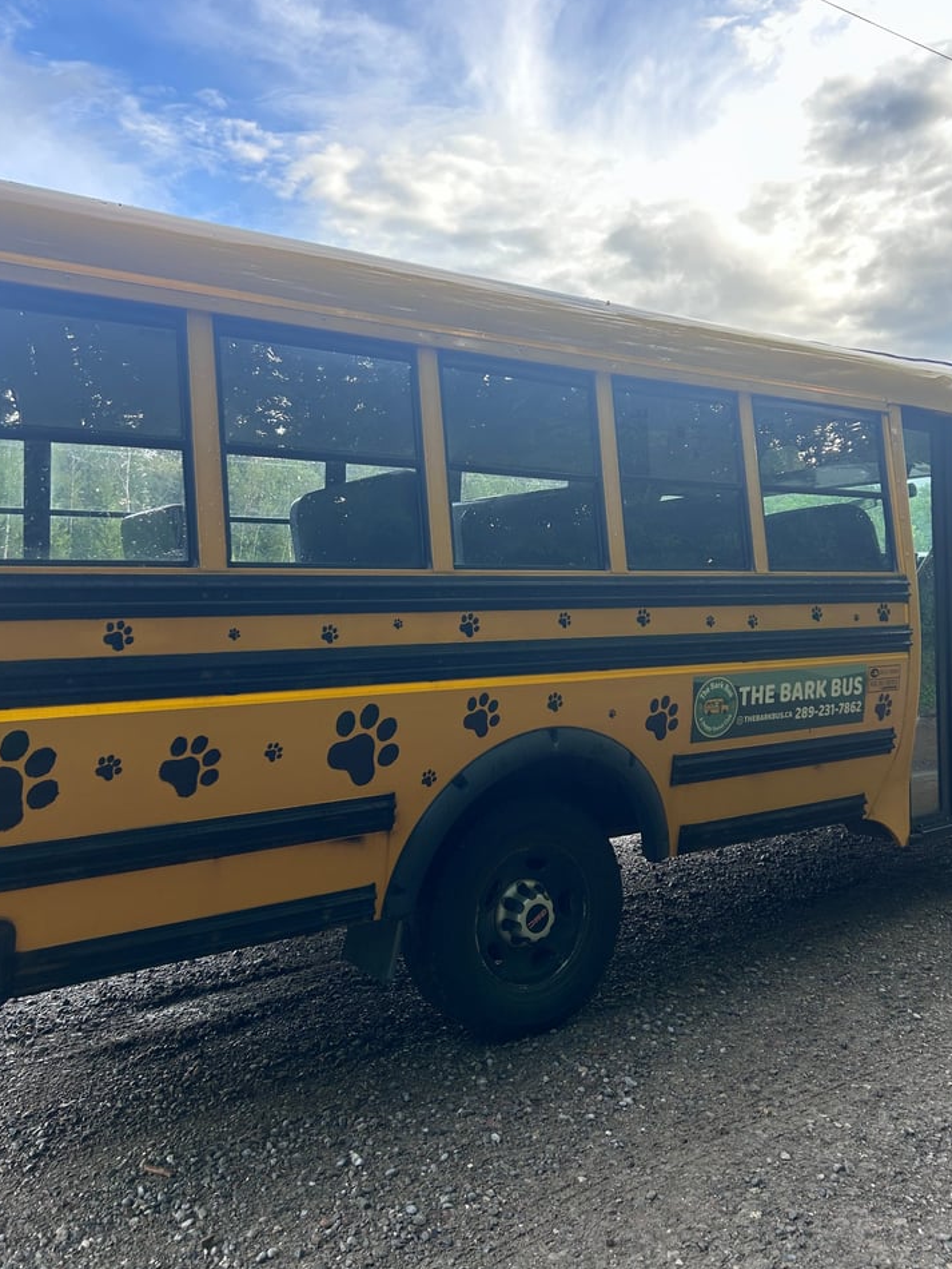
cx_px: 475
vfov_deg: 63.4
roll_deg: -0.7
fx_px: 1026
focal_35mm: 28
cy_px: 588
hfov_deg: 49.8
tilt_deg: -1.6
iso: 50
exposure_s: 1/312
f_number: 1.5
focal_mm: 5.7
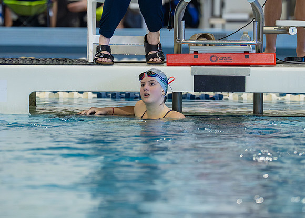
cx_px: 142
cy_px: 80
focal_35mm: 456
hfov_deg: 4.4
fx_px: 3949
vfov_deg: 3.2
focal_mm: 200
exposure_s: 1/1000
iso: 2500
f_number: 2.8
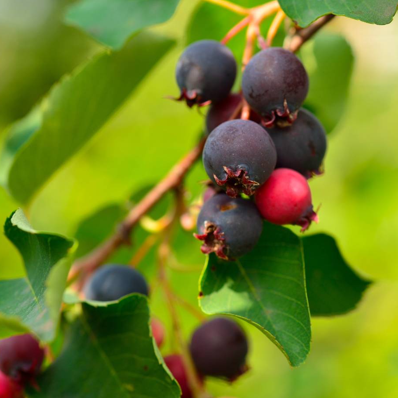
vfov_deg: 17.2
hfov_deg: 17.2
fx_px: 1314
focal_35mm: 101
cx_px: 227
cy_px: 136
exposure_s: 1/250
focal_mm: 60
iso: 160
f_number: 6.3
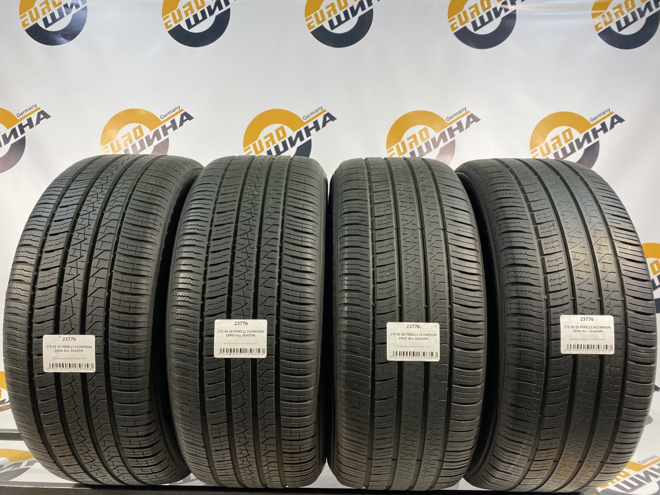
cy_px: 248
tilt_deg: -1.1
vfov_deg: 53.1
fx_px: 496
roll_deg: -0.5
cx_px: 330
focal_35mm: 26
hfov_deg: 67.3
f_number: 1.8
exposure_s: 1/100
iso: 80
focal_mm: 4.25
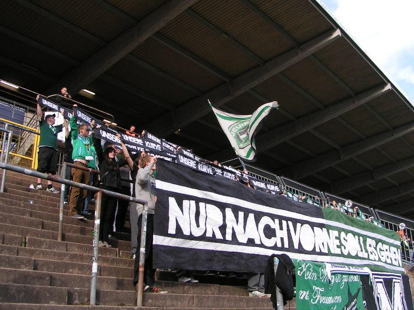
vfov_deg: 37.7
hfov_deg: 49.0
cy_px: 155
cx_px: 207
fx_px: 454
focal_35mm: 38
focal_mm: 5.8
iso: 50
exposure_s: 1/125
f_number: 5.6
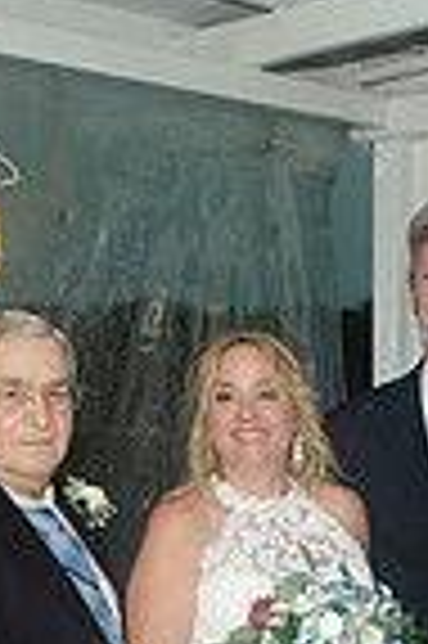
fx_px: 1519
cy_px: 707
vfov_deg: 22.6
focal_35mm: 85
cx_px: 464
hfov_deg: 15.6
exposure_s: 1/125
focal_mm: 18
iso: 400
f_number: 5.6
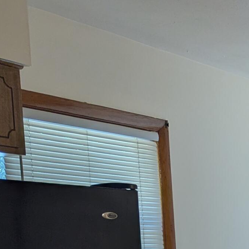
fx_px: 773
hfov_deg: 14.5
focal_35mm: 95
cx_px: 529
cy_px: 353
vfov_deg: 16.9
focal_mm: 6.81
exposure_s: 1/134
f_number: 1.85
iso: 48
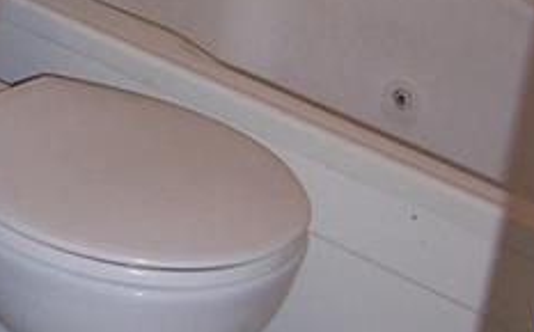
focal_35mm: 126
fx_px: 1831
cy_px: -199
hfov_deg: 16.2
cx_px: -22
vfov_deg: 10.0
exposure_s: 1/60
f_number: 2.8
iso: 125
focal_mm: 6
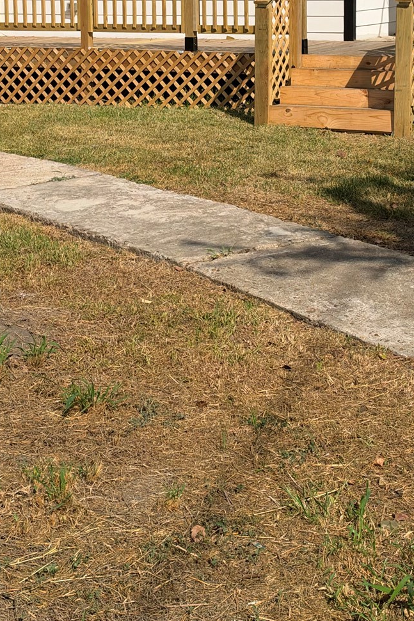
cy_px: 77
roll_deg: +0.6
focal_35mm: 68
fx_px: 1173
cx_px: 257
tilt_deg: -4.2
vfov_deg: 28.6
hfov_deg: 20.0
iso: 80
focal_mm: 6.93
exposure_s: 1/9901
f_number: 1.8
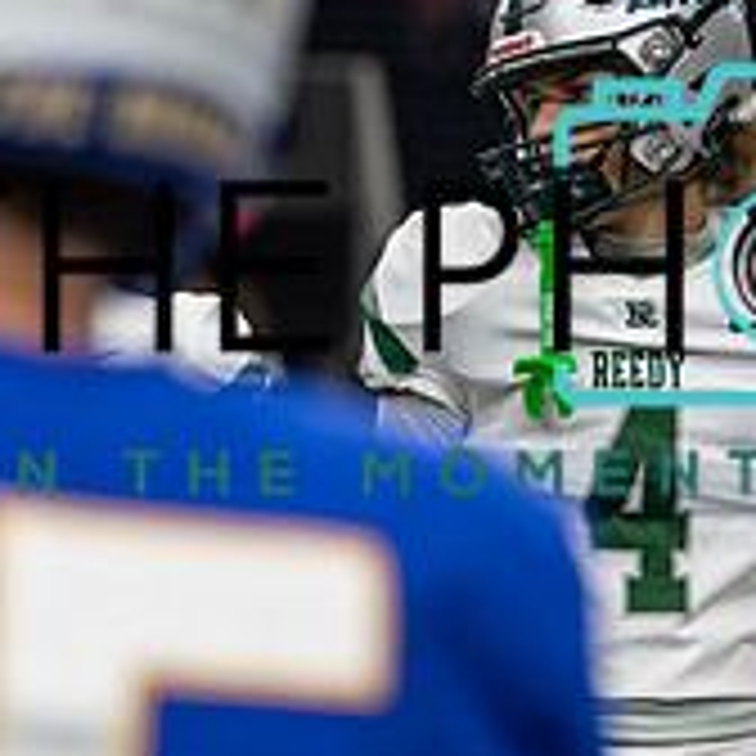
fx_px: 3879
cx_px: 657
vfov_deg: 11.1
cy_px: 279
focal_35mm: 157
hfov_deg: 11.1
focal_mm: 50
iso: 250
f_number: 1.2
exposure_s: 1/1000
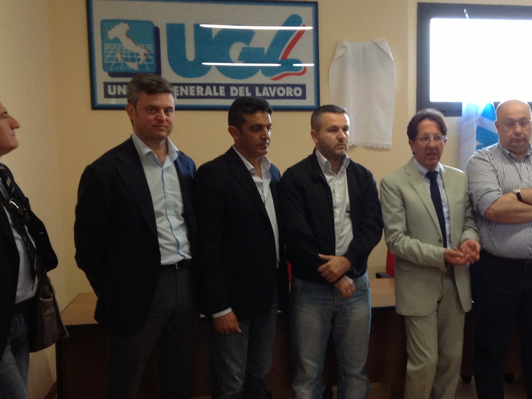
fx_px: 753
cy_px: 208
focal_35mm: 49
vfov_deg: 29.7
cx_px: 366
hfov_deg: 38.4
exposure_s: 1/24
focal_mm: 3.3
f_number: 2.4
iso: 100
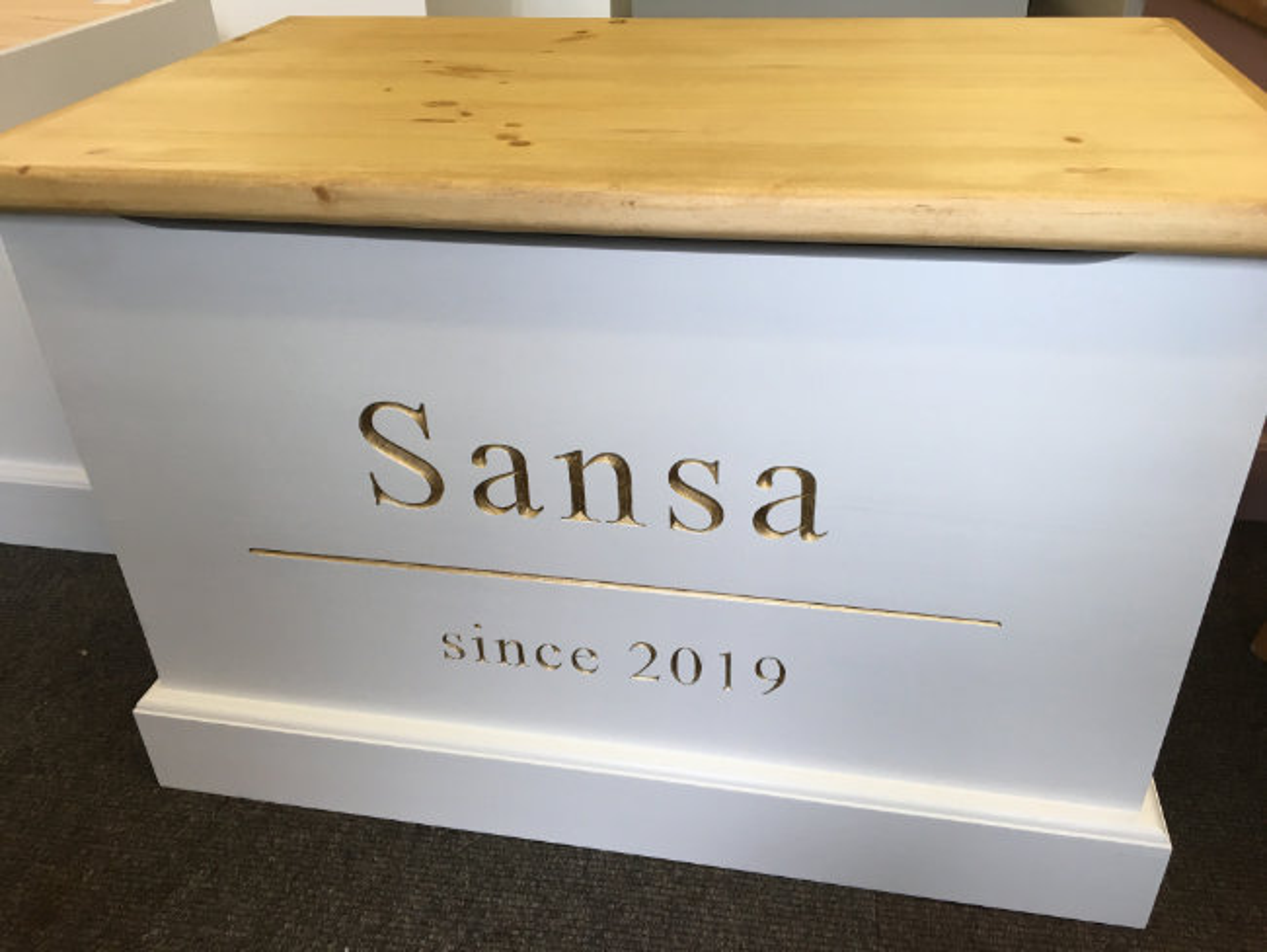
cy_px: 476
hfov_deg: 61.6
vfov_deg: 48.3
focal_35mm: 29
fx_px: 1062
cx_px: 634
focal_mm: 4.2
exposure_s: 1/33
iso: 40
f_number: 2.2
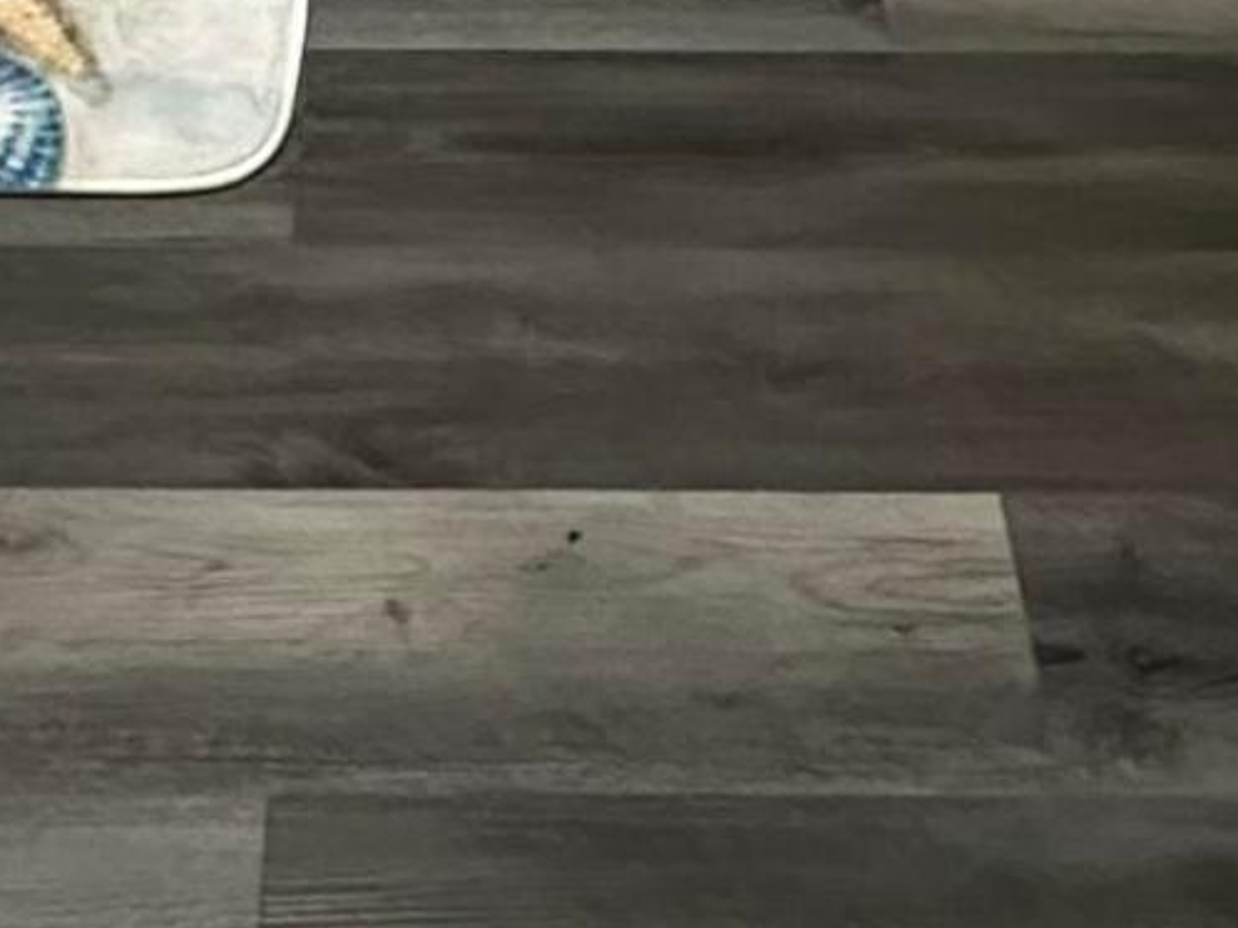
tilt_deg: -8.4
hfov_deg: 24.1
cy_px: -1450
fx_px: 2895
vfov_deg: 12.8
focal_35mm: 81
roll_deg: -2.5
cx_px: 547
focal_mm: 2.22
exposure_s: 1/60
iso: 500
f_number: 2.2
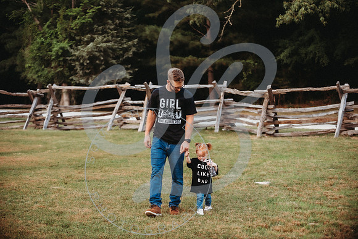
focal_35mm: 70
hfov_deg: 28.8
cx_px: 179
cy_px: 120
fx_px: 696
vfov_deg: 19.5
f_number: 2.8
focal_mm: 70
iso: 1000
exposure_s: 1/250
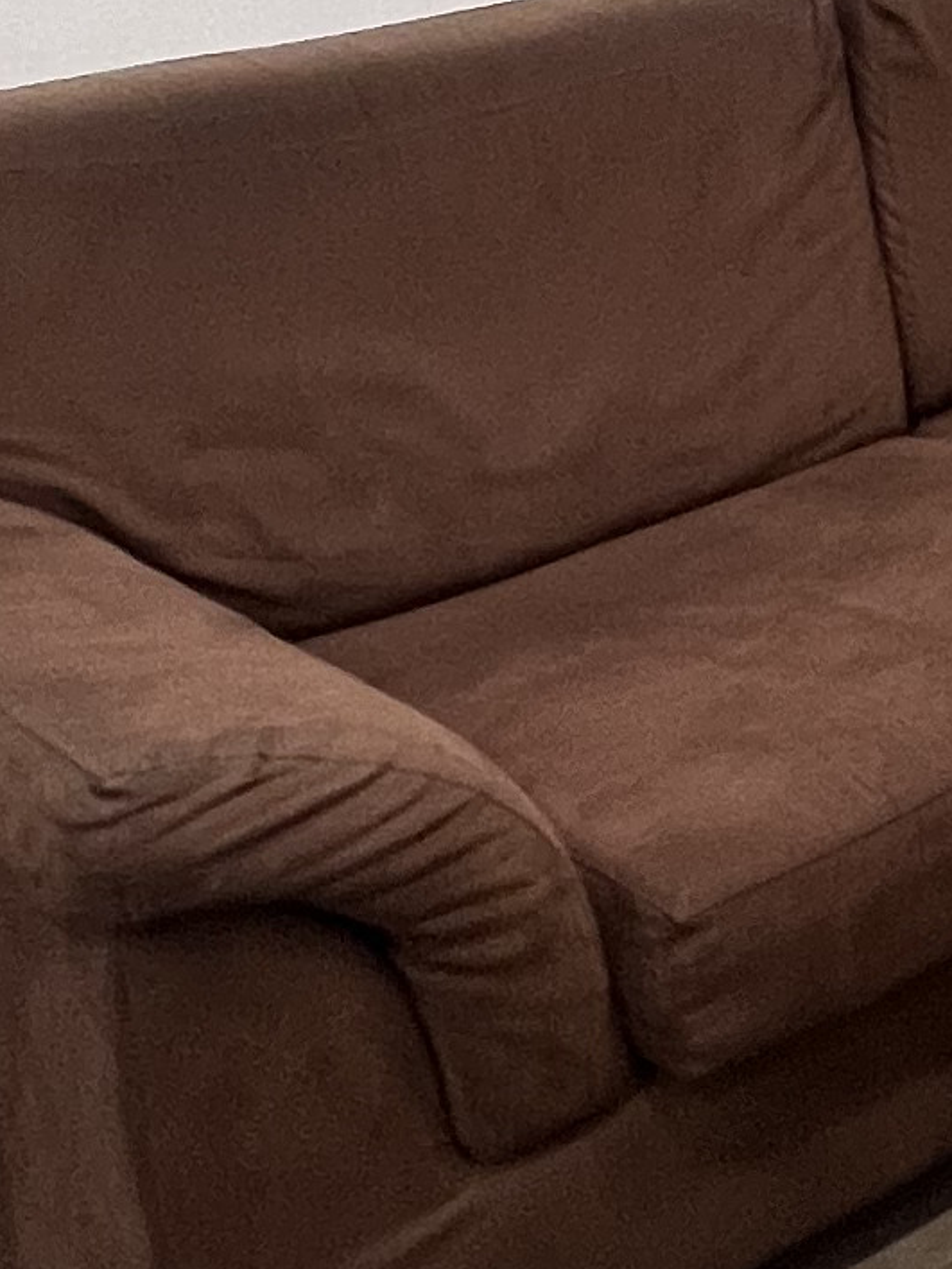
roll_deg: -0.1
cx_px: 2090
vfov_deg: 24.3
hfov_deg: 14.8
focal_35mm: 74
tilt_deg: -9.5
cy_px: -176
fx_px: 2714
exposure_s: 1/77
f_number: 1.8
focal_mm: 1.57
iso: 250
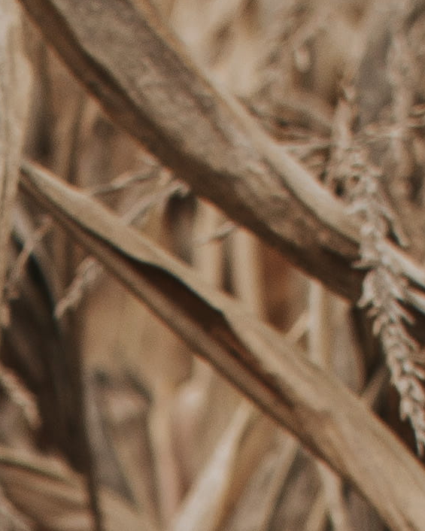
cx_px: -328
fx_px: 5967
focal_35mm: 380
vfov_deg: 4.9
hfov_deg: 4.0
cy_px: 1591
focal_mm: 35
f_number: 3.5
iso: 100
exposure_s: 1/125
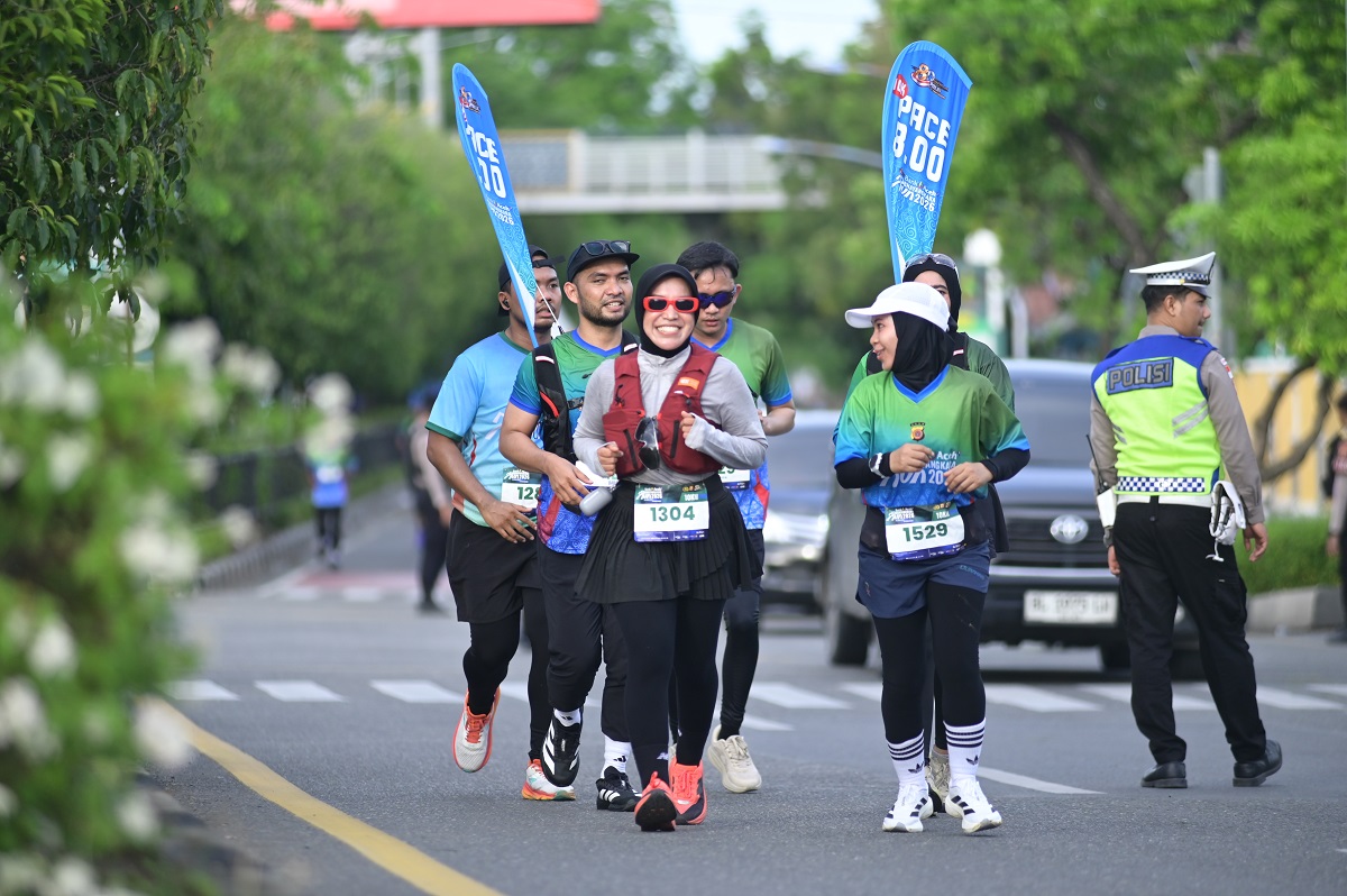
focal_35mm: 200
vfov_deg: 6.9
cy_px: 448
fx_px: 7477
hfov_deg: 10.3
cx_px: 674
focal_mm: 200
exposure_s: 1/1600
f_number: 2.8
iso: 640
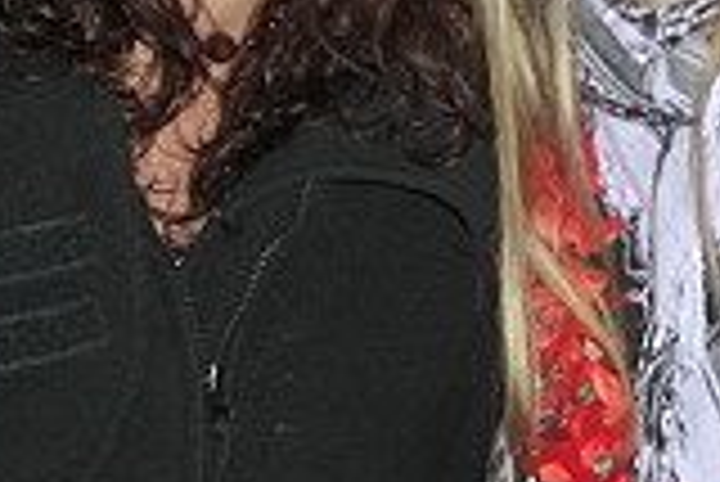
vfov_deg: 10.2
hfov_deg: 15.6
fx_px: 2622
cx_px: 551
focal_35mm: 131
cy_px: -225
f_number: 2.8
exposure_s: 1/60
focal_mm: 7.9
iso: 200
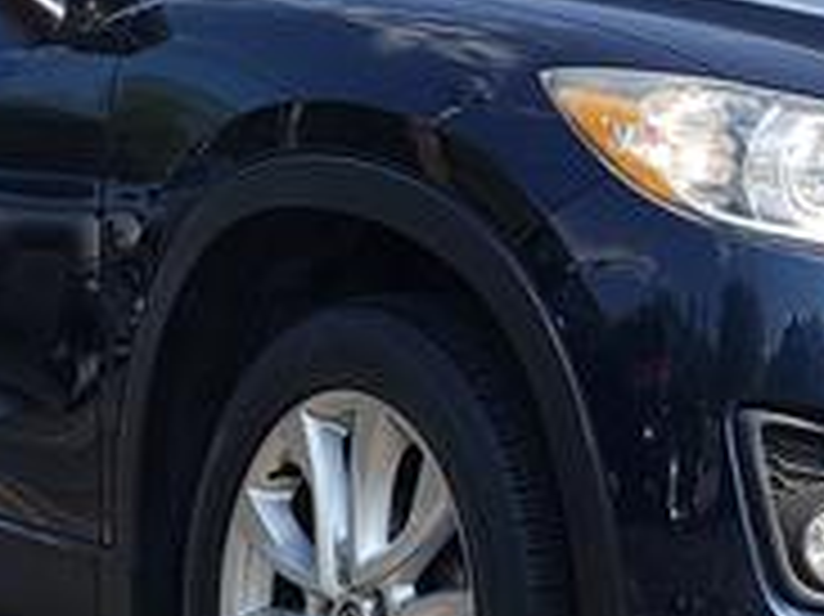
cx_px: 599
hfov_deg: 21.4
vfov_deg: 16.2
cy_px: 328
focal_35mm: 91
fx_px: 2165
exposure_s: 1/816
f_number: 2.4
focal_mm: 4.3
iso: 50
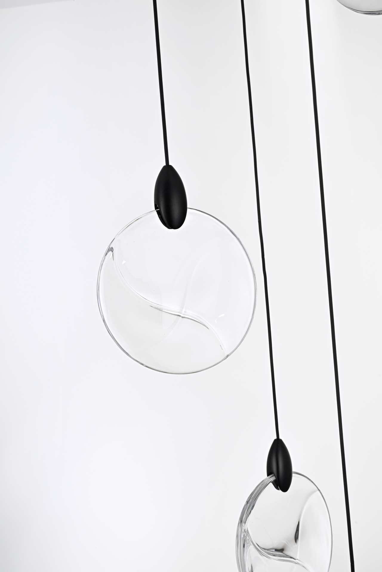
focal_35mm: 70
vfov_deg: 28.8
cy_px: 286
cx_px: 191
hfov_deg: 19.5
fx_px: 1114
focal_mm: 70
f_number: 22
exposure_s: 1/100
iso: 64
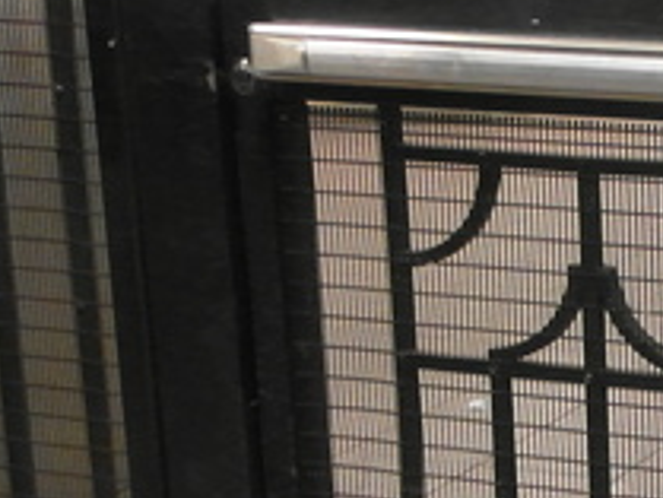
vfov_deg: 16.9
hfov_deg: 19.5
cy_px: 333
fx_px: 1667
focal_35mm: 87
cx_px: 999
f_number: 2.8
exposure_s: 1/45
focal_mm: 4.1
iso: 640
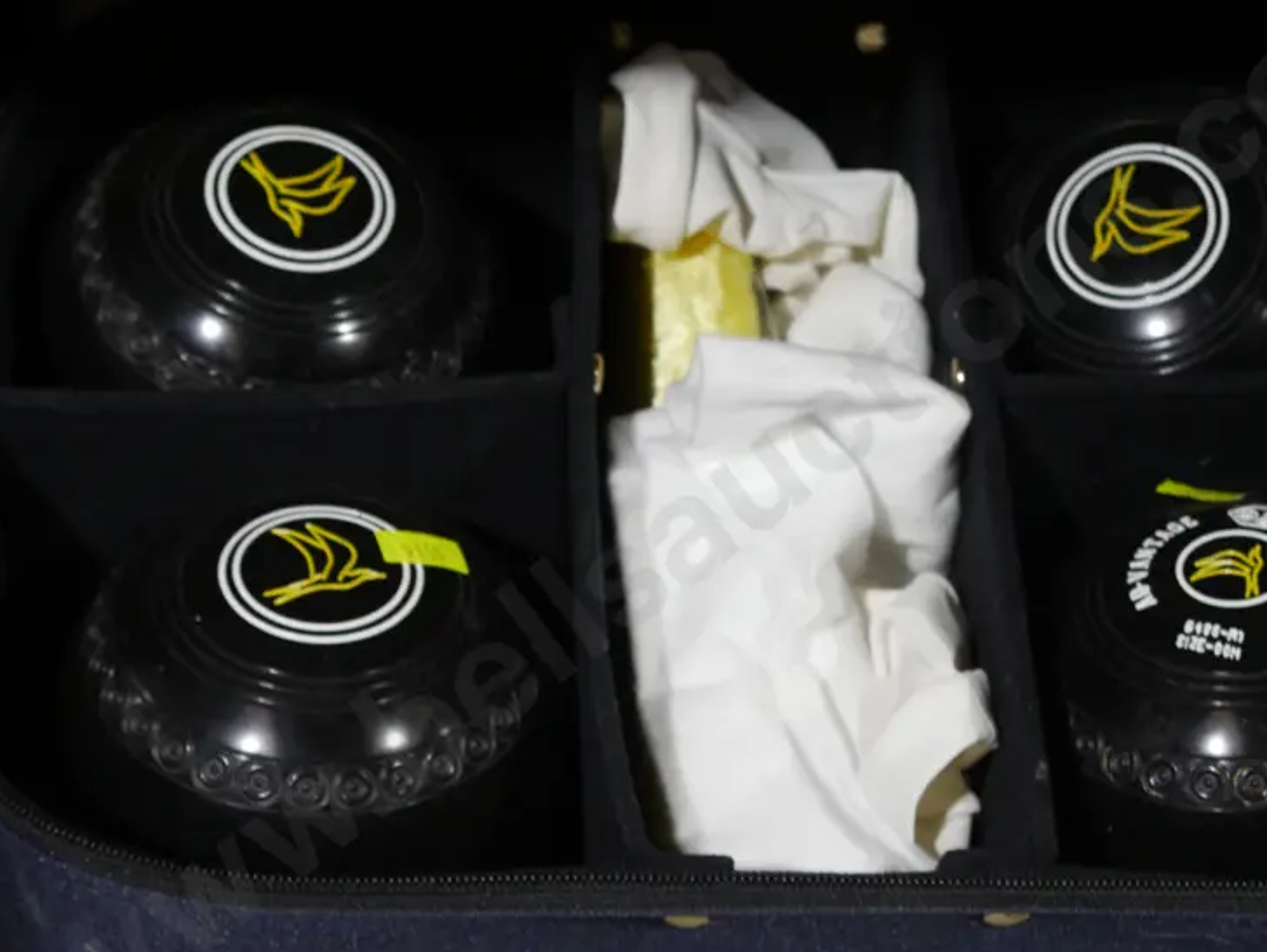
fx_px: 3296
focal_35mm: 90
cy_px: 474
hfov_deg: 21.7
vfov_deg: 16.4
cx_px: 773
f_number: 5.4
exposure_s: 1/80
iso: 1000
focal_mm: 32
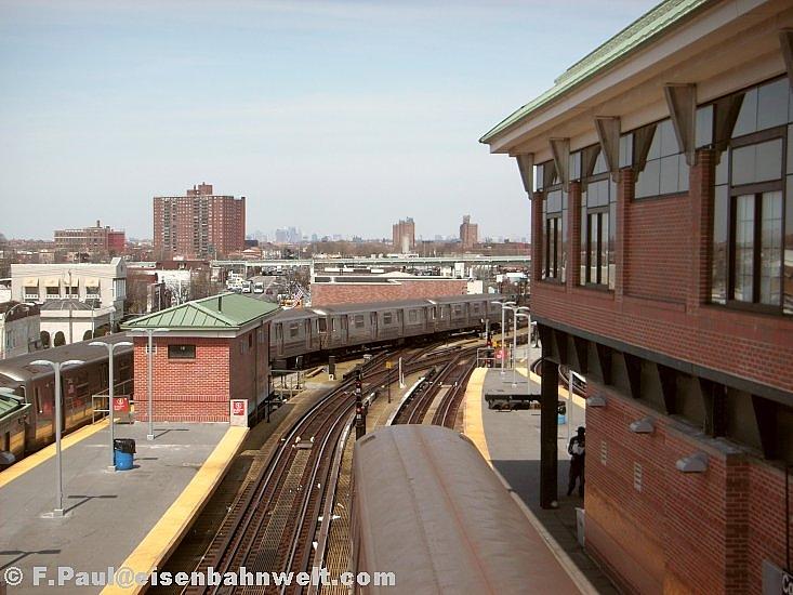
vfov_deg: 26.6
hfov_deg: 34.9
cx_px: 396
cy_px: 298
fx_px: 1260
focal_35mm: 55
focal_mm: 9.1
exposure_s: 1/1000
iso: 80
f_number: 3.7
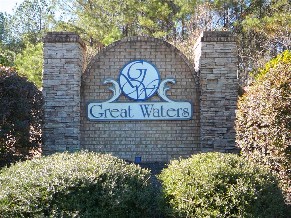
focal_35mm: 35
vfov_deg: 40.7
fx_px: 294
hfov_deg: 52.6
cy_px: 109
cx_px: 146
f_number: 2.8
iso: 80
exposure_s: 1/160
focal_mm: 5.2
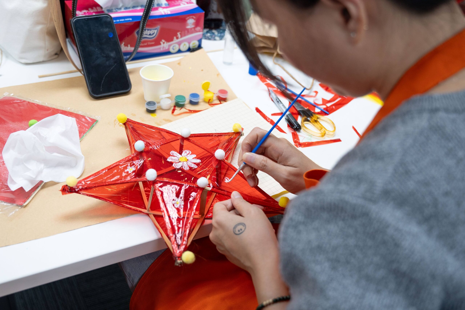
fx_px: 542
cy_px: 155
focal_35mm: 42
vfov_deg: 31.9
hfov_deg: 46.4
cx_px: 232
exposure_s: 1/100
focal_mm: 28.6
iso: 640
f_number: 2.8
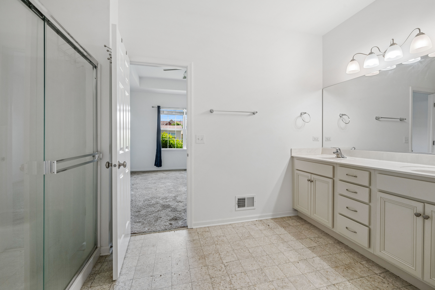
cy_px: 145
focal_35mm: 15
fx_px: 181
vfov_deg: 77.3
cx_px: 218
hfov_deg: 100.4
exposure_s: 1/90
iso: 400
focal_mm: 15
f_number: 8
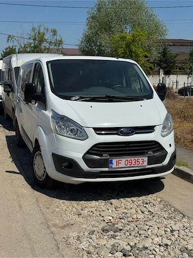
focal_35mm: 48
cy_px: 129
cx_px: 96
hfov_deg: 30.3
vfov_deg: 39.7
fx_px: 357
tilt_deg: -6.5
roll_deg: -0.5
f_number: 1.78
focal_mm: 6.76
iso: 64
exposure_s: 1/12500
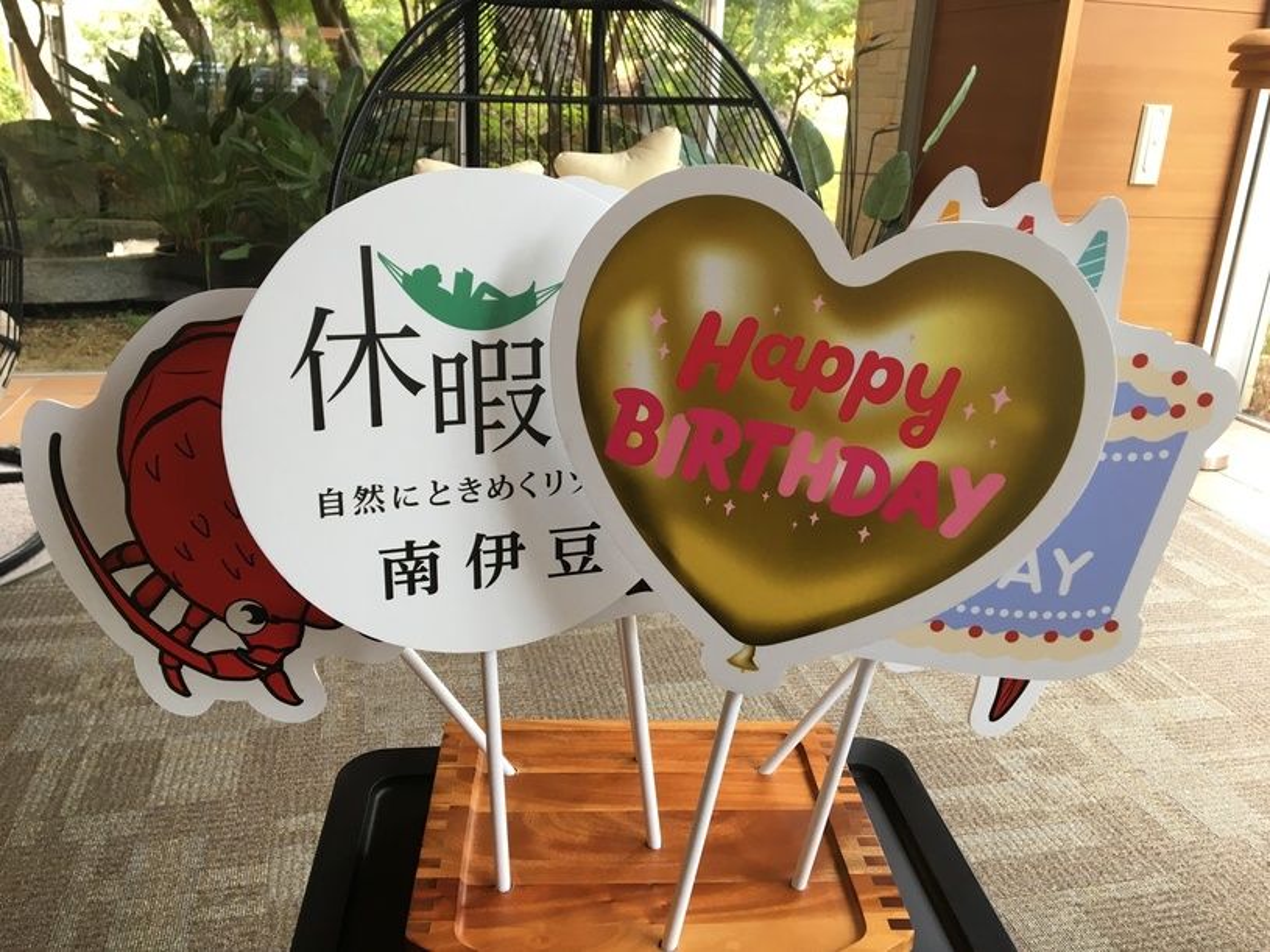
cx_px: 635
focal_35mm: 29
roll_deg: -3.1
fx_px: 1064
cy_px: 476
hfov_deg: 61.7
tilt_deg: -17.9
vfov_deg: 48.2
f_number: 2.2
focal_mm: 4.15
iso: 32
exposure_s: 1/30
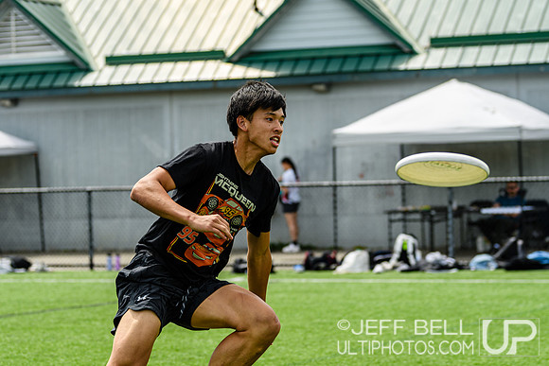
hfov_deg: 15.9
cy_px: 183
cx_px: 274
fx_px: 1968
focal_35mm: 129
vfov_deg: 10.6
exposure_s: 1/1250
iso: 125
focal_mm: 86
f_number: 3.2
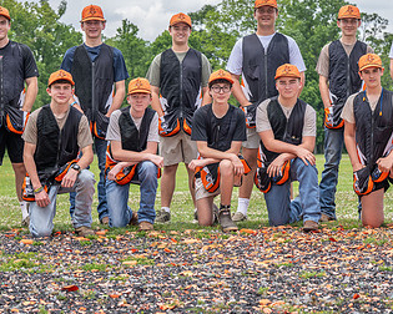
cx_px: 198
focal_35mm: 128
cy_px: 89
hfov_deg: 15.0
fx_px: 1489
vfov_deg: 12.0
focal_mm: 74
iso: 32
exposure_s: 1/125
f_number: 6.3
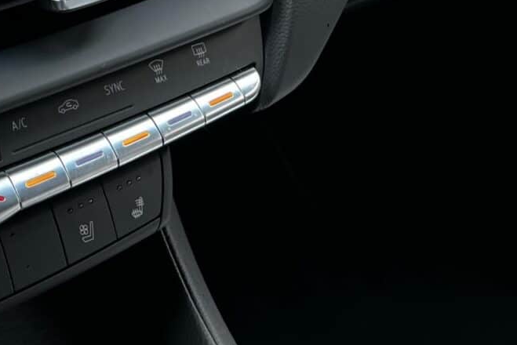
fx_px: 1207
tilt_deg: -23.0
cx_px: -22
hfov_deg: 23.0
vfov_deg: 15.0
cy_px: -180
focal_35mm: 84
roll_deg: +1.2
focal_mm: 5.7
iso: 50
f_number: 1.5
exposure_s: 1/121
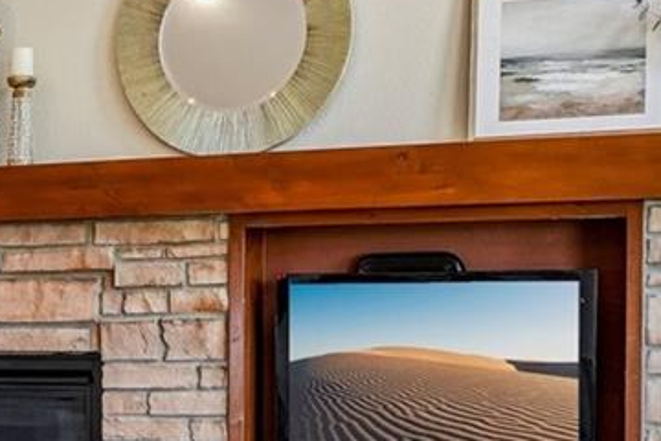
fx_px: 1344
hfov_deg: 27.0
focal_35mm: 73
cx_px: 121
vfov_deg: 18.4
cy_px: 366
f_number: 8
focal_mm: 11
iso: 500
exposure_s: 1/20
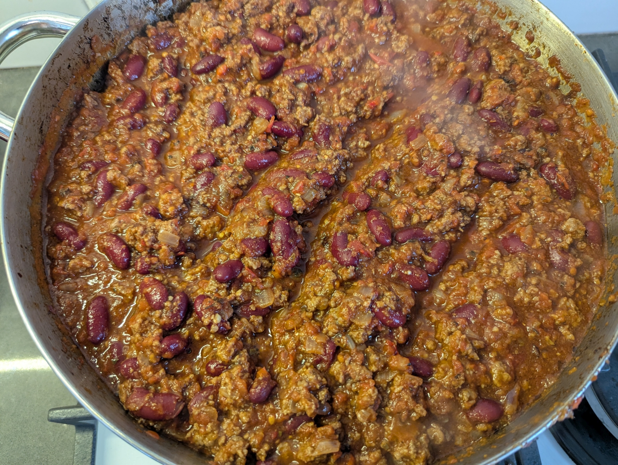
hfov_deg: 71.5
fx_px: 429
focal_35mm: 24
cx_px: 309
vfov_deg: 56.9
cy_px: 232
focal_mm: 6.81
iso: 243
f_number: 1.85
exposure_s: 1/25
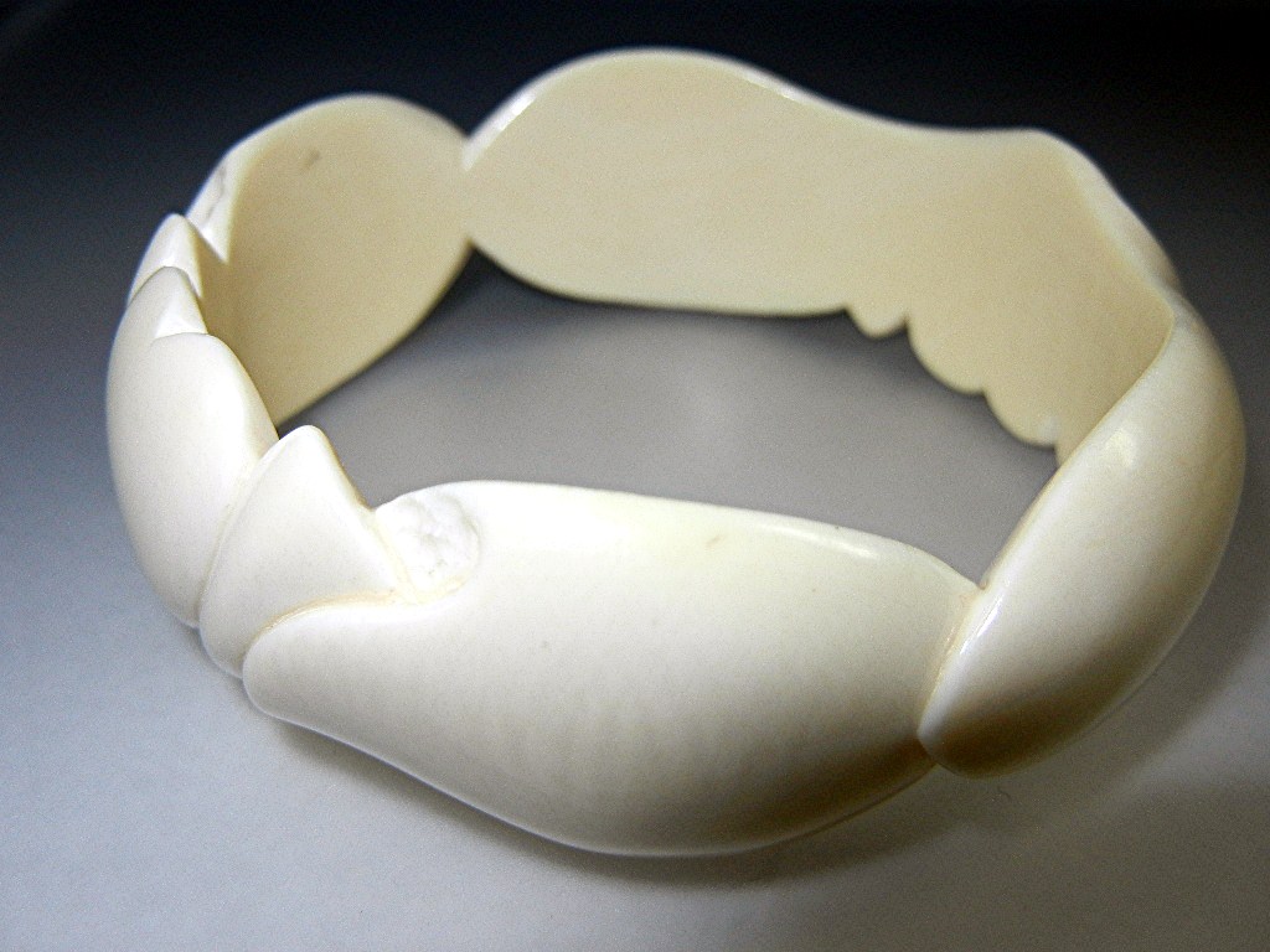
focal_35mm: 34
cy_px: 476
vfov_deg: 41.8
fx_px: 1247
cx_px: 635
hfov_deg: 54.0
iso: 160
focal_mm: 6.2
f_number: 7.2
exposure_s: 1/154
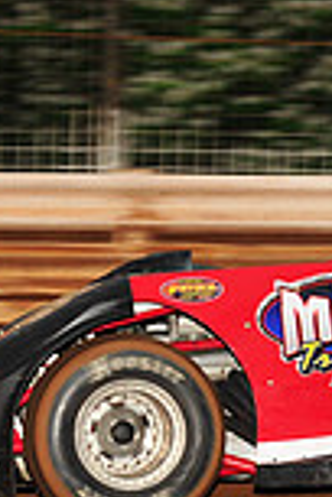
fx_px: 4814
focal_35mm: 348
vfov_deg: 5.9
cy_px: 325
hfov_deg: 3.9
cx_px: 609
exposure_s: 1/320
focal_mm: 92
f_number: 8
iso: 1000
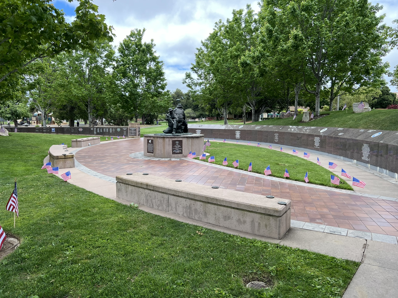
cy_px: 149
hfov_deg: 67.3
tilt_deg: -5.3
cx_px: 199
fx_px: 299
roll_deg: +0.4
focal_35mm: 26
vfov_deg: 53.1
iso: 50
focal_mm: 5.7
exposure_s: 1/1100
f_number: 1.5
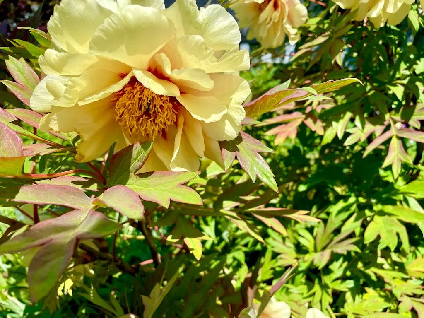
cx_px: 212
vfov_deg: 53.1
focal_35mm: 26
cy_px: 159
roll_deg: +1.0
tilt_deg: -15.5
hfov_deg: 67.3
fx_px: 318
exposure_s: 1/2817
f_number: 1.6
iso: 32
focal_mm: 4.2
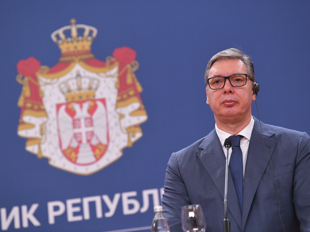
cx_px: 155
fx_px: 1943
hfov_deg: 9.1
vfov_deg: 6.8
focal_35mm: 217
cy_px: 116
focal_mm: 200
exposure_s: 1/400
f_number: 4
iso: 3200
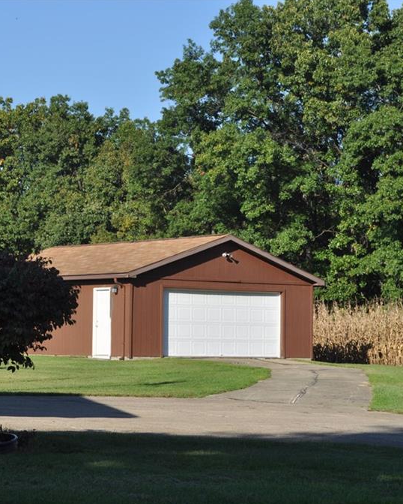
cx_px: 153
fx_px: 1754
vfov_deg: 16.3
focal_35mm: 118
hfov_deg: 13.1
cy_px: 252
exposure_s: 1/200
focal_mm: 55
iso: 200
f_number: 13
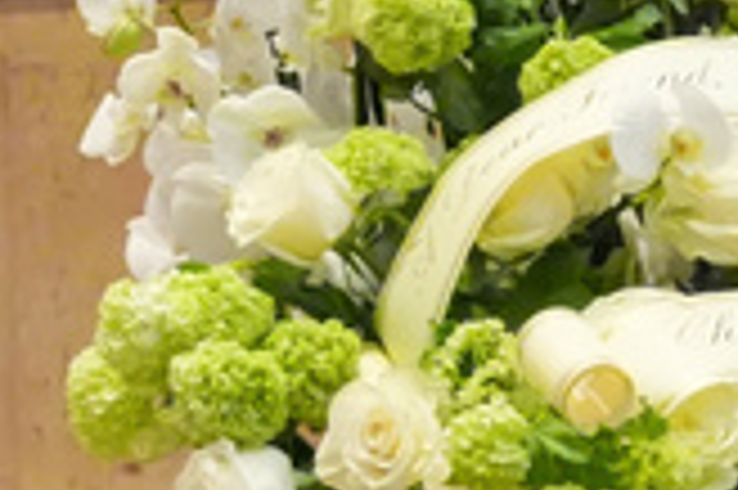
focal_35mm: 438
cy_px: 773
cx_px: 140
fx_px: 8970
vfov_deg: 3.1
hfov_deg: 4.7
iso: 16000
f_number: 2.8
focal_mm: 70
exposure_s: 1/320
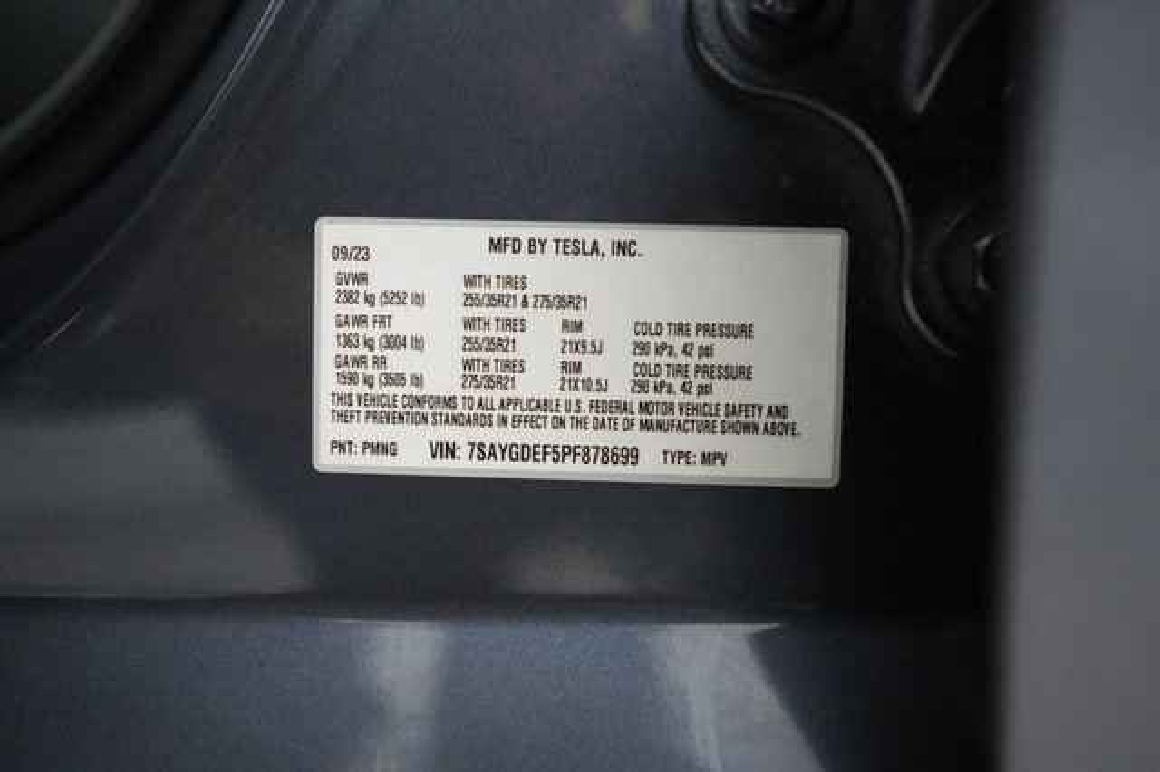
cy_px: 386
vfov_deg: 46.4
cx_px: 580
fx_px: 902
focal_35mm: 28
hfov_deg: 65.5
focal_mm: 28
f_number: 2.8
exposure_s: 1/160
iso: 6400
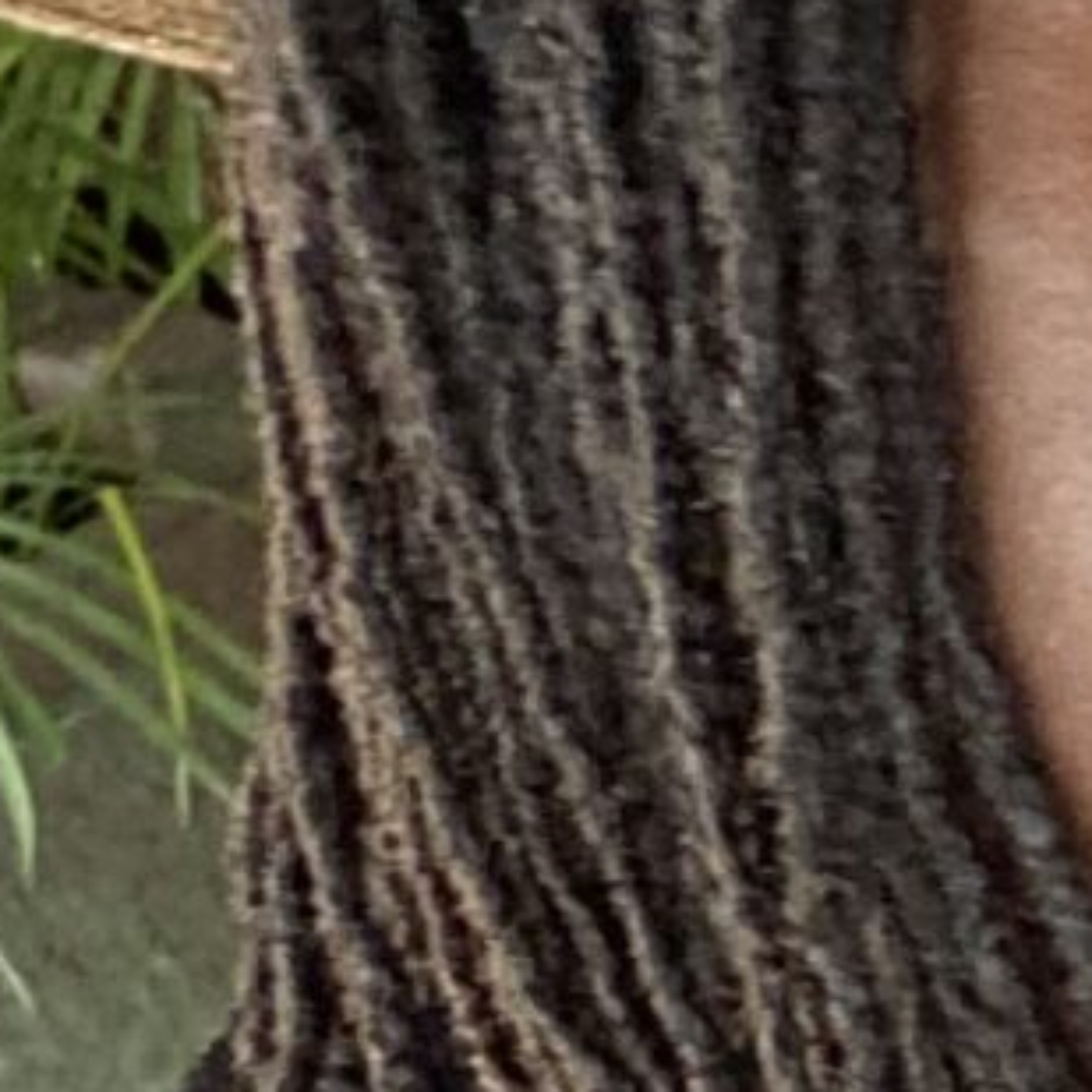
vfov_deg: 7.9
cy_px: 873
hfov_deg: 7.3
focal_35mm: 220
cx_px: 2831
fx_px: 7852
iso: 125
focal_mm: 2.71
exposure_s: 1/60
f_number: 2.2
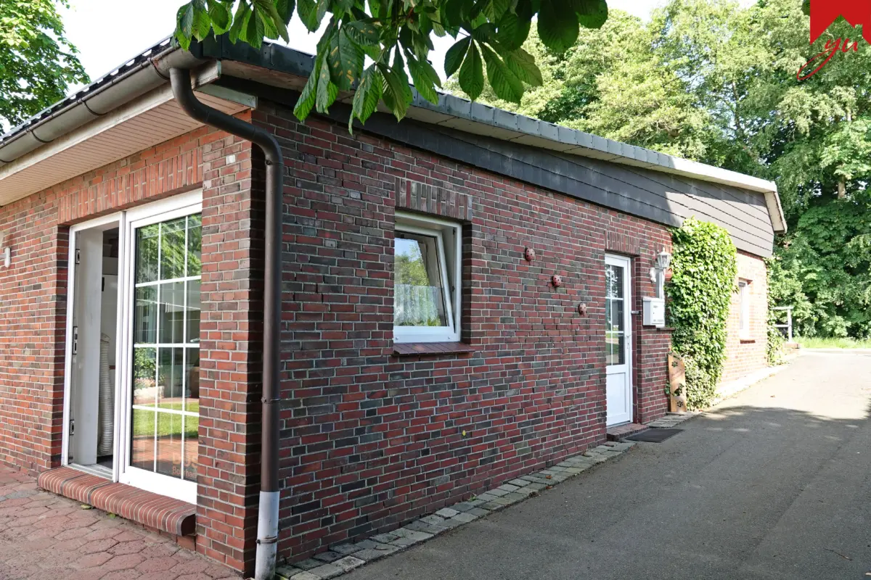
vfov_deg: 49.6
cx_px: 436
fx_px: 629
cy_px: 290
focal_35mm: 26
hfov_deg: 69.4
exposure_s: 1/250
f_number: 2.5
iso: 100
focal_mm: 9.63
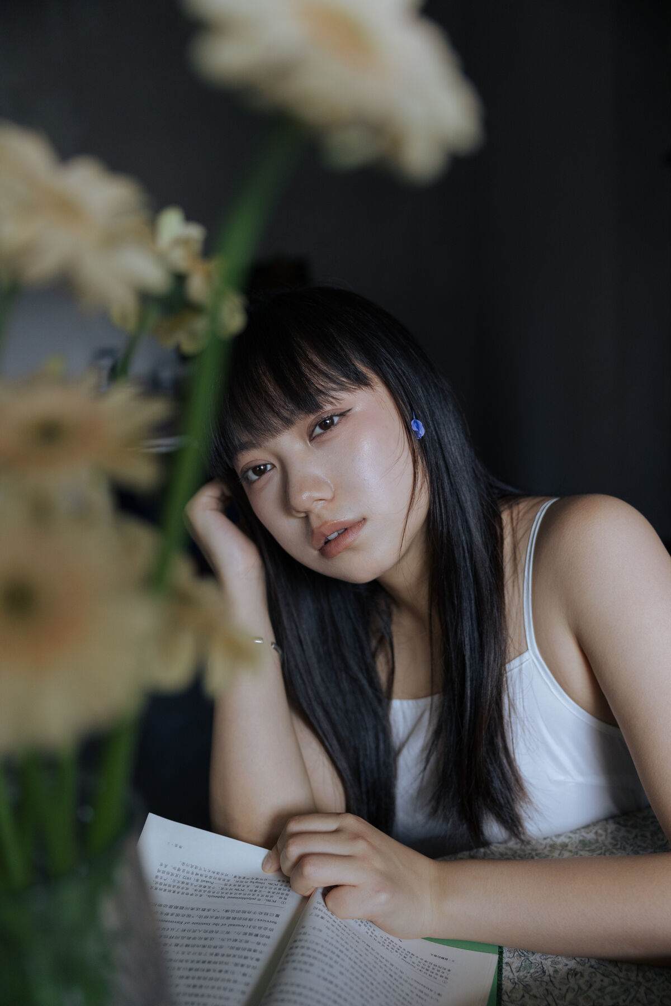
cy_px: 503
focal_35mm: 35
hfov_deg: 37.9
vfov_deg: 54.4
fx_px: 978
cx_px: 336
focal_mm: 35
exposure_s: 1/200
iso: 800
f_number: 2.8
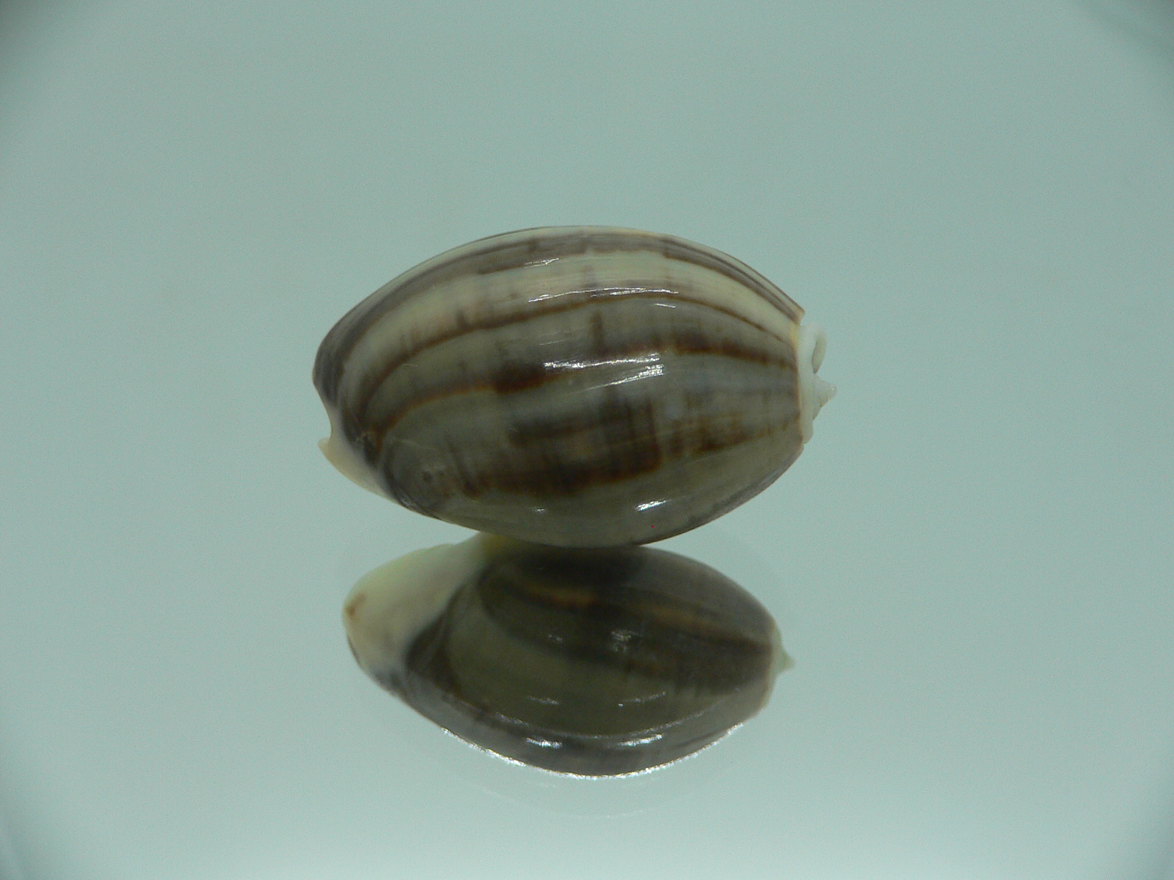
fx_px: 1187
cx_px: 587
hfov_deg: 52.6
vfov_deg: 40.7
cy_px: 440
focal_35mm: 35
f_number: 2.8
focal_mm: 4.6
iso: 100
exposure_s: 1/60
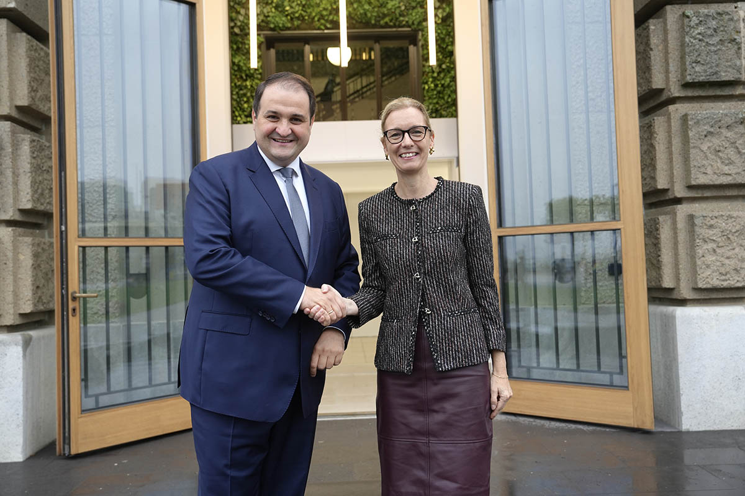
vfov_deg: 38.9
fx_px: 704
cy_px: 248
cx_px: 372
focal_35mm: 34
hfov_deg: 55.8
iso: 500
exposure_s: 1/160
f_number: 4
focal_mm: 34
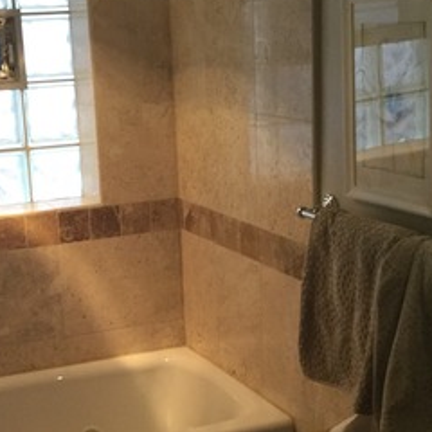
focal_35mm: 73
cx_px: 167
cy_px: 347
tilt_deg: -19.9
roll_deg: +1.1
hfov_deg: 23.6
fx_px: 1031
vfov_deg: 23.3
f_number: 2.4
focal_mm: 3.3
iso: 40
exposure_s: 1/30
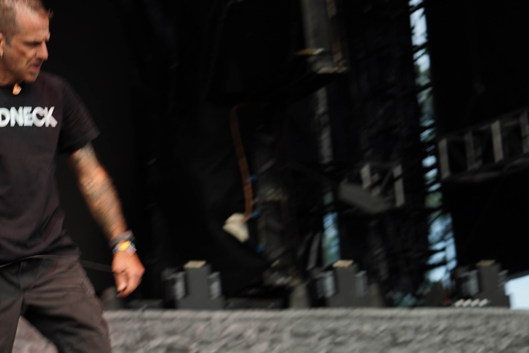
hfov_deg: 17.1
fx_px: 1749
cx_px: 144
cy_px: 153
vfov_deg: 11.5
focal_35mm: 119
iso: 125
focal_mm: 53
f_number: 4
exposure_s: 1/60
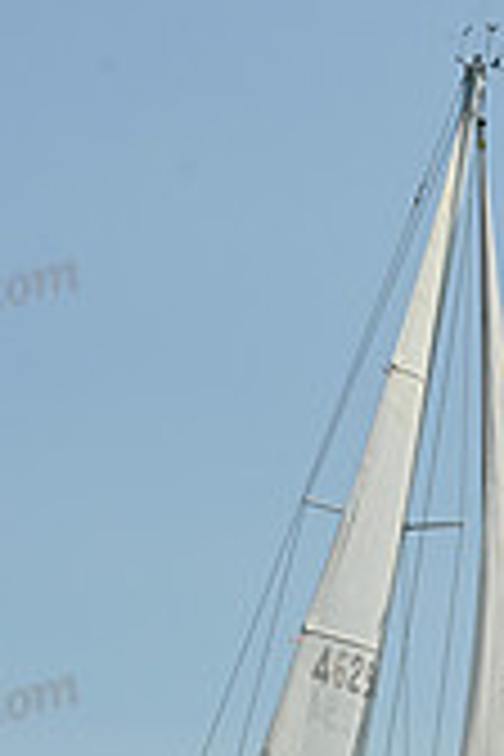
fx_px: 5817
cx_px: 313
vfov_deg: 7.4
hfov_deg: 5.0
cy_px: 927
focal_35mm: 277
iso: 320
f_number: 11
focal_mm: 80
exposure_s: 1/1250
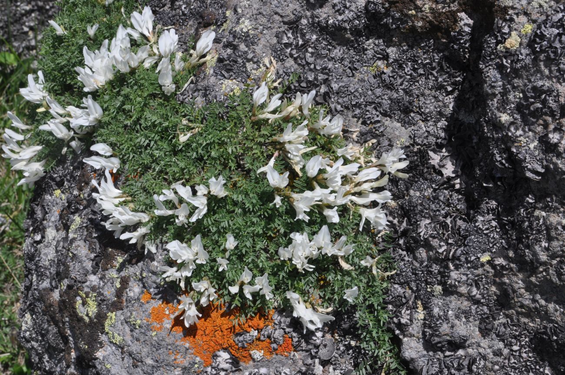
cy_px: 188
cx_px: 282
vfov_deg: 18.9
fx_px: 1128
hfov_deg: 28.1
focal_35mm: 72
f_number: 18
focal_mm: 48
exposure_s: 1/125
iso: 200
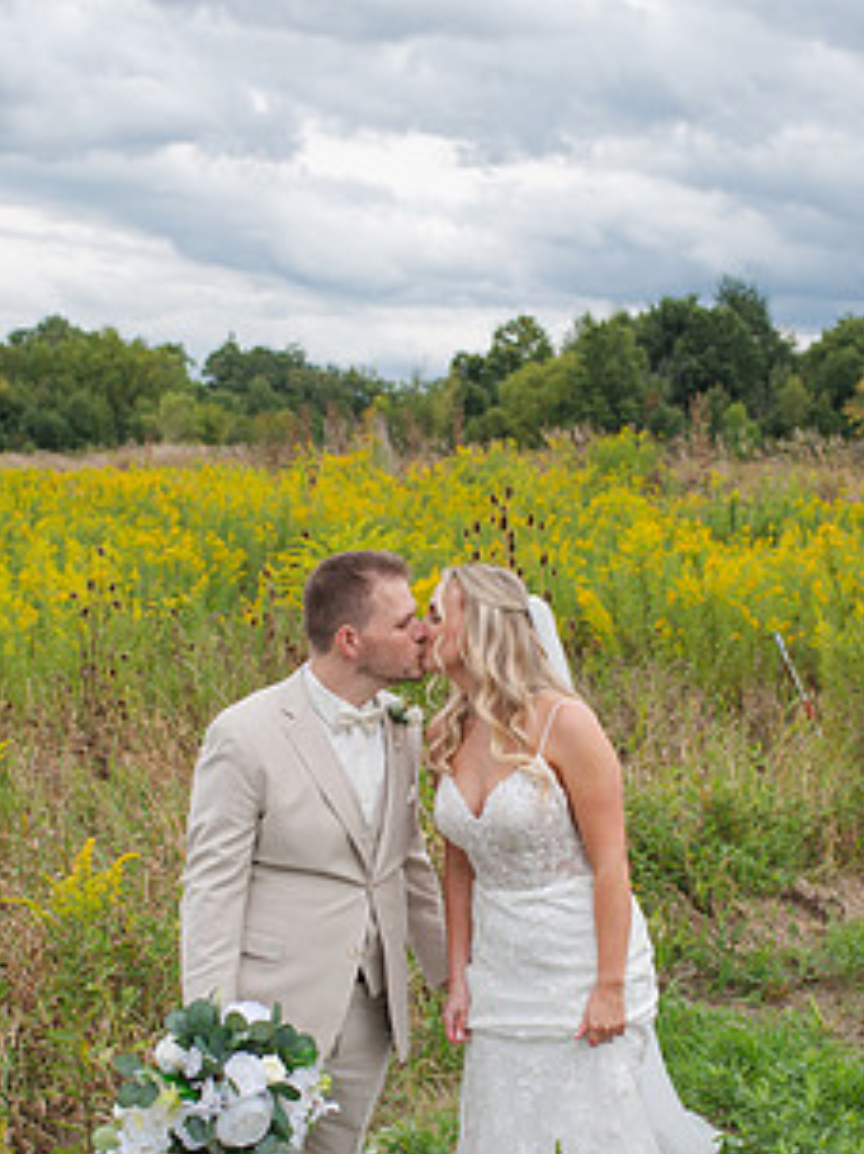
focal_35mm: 75
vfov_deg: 25.8
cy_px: 807
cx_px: 428
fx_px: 2498
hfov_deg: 19.6
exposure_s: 1/640
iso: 125
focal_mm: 35
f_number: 3.5
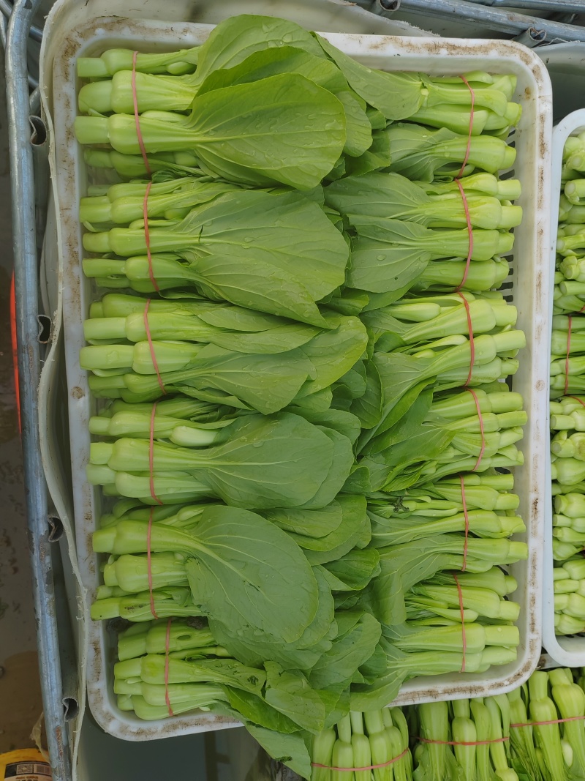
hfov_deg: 51.3
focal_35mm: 27
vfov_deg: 65.3
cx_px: 292
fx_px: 609
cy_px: 390
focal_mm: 5.52
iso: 100
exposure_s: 1/140
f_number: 1.9
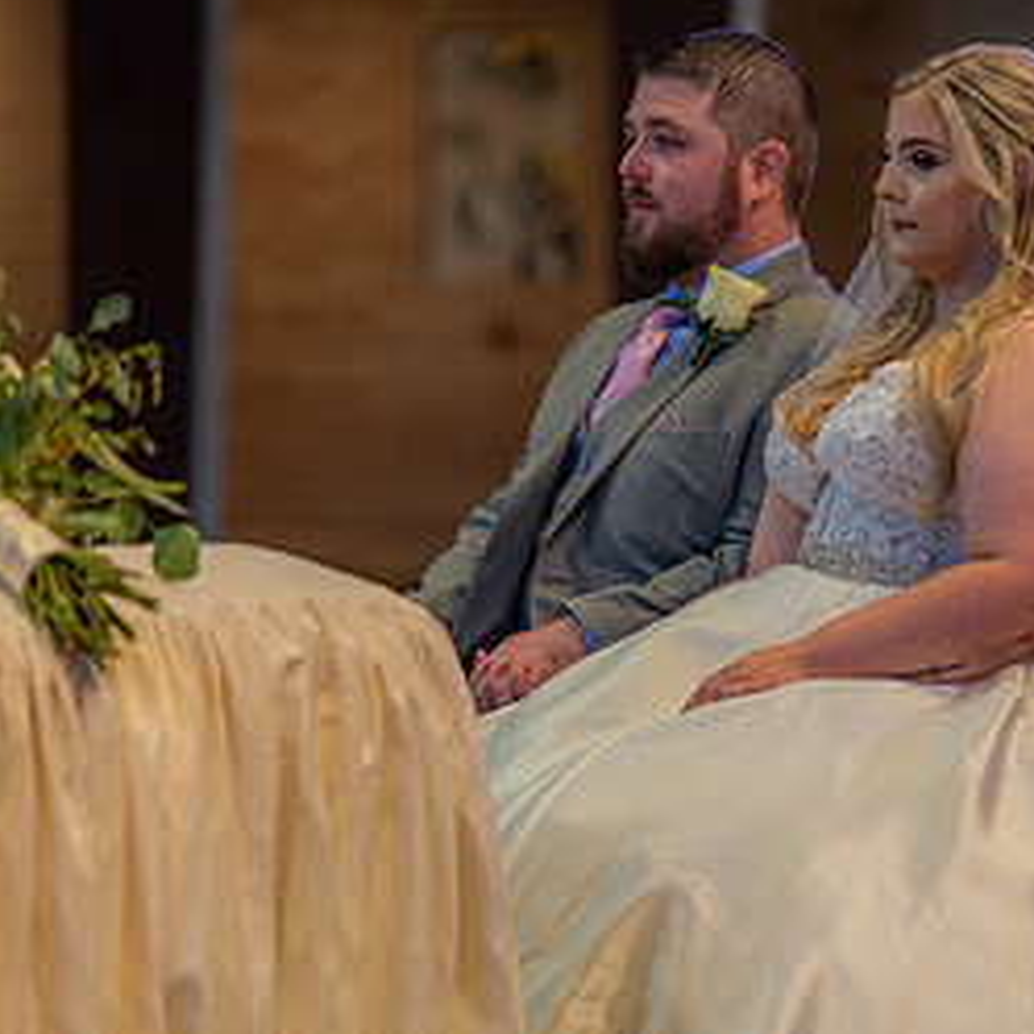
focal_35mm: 317
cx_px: 793
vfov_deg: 5.5
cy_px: 669
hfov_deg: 5.5
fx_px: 10713
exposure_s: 1/125
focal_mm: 160
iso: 1250
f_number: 2.8
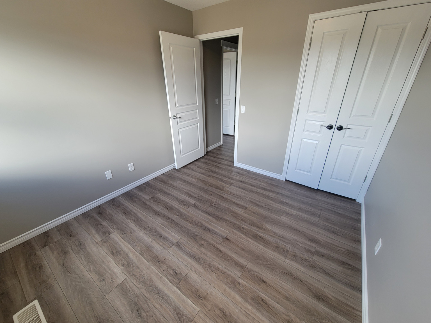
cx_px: 216
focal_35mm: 13
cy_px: 162
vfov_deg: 89.9
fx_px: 162
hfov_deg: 106.2
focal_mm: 2.2
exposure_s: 1/60
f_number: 2.2
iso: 80
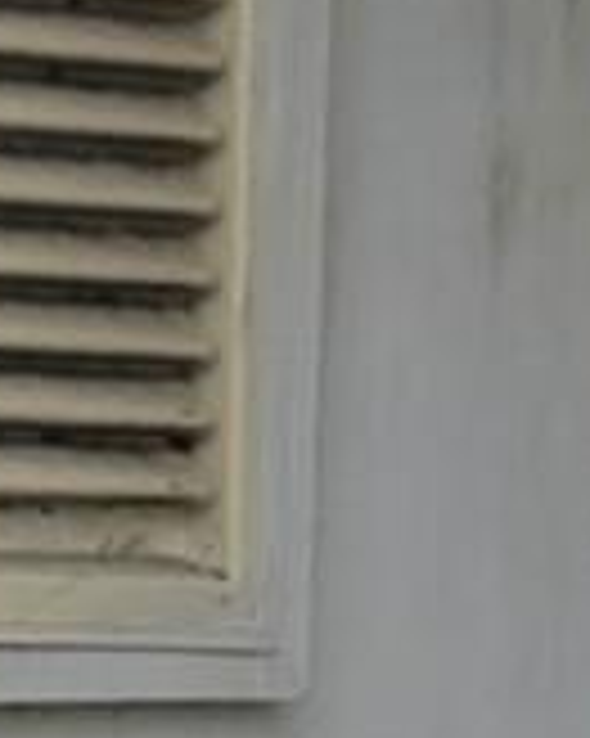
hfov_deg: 5.7
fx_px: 5418
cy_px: 796
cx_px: -1293
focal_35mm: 248
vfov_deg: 7.8
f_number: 1.8
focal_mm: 5.4
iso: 40
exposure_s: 1/1024
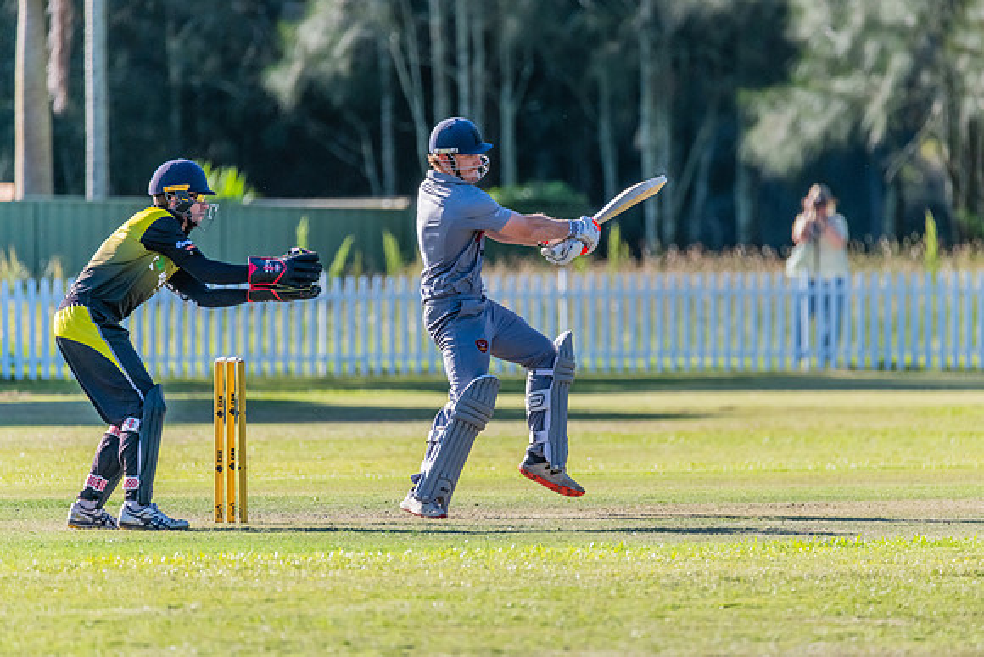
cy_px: 319
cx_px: 525
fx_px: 14595
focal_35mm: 534
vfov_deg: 2.6
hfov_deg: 3.9
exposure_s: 1/4000
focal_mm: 500
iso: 2000
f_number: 6.3
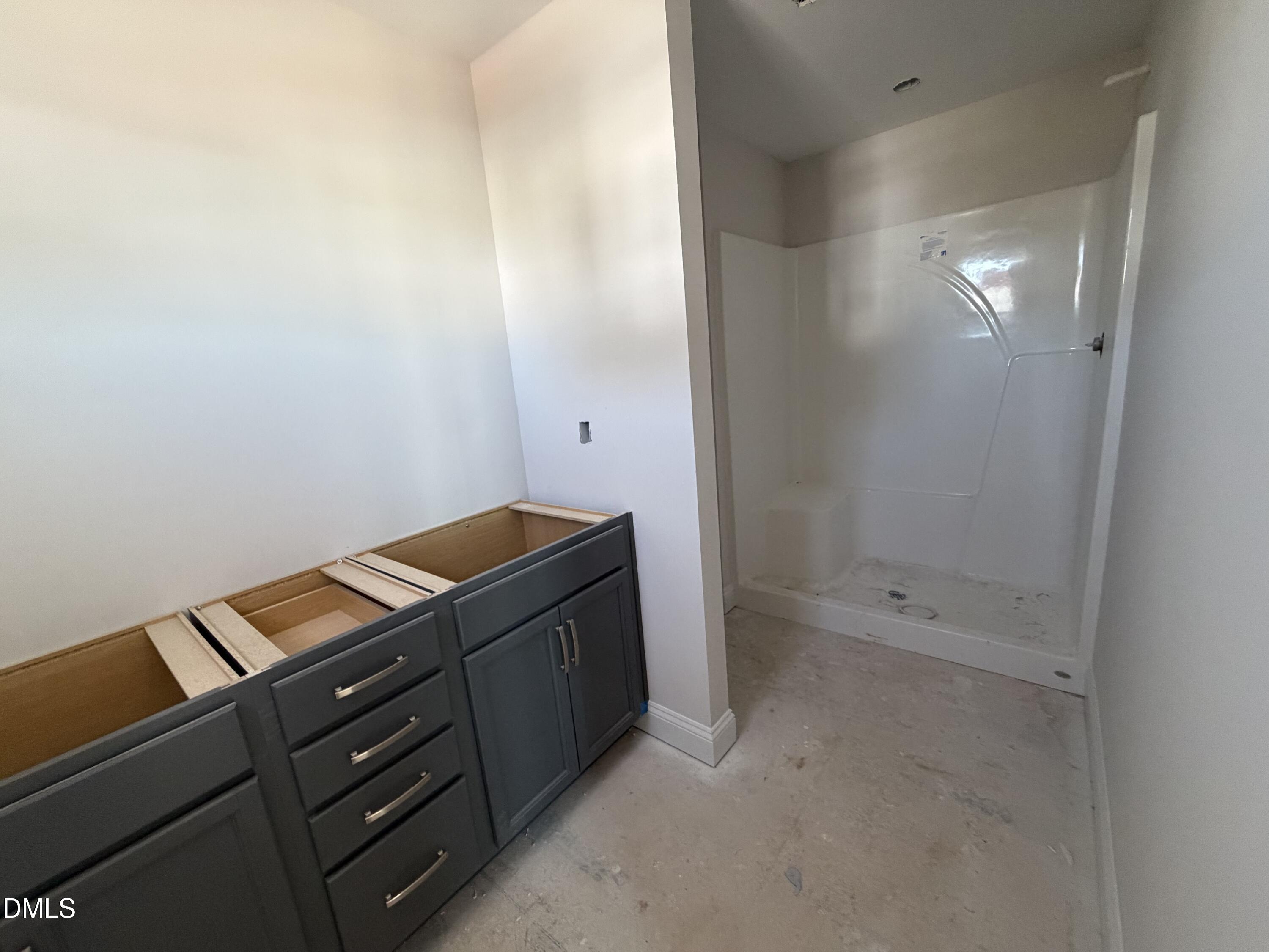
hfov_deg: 102.1
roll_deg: +5.5
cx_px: 634
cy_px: 476
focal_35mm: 14
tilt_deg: -11.9
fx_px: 513
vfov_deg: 85.7
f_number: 2.2
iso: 320
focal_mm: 2.22
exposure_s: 1/78
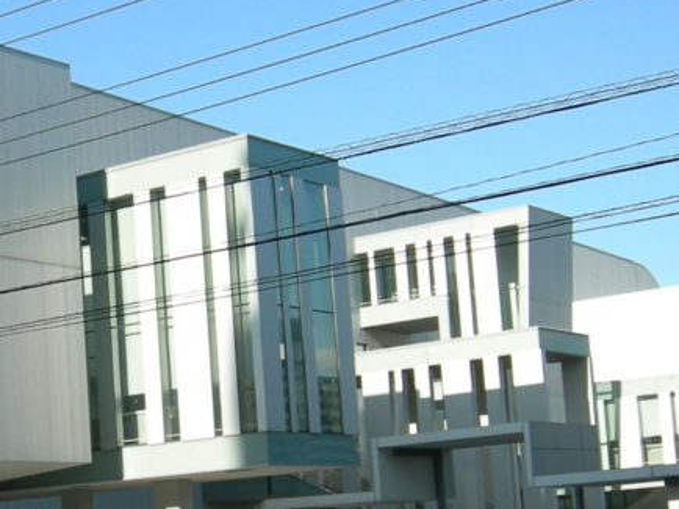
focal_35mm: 83
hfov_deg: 23.1
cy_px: 356
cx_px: 94
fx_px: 1627
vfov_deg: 17.7
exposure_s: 1/1000
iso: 100
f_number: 2.7
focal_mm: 7.5
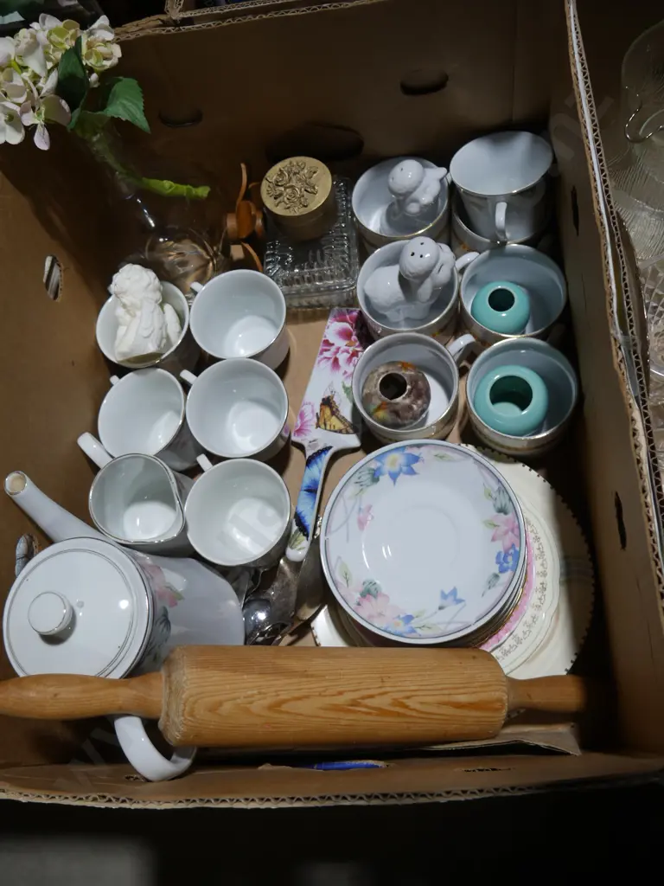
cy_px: 443
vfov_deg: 56.8
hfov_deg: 44.2
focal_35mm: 32
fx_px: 818
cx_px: 332
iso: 200
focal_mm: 16
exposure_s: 1/125
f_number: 4
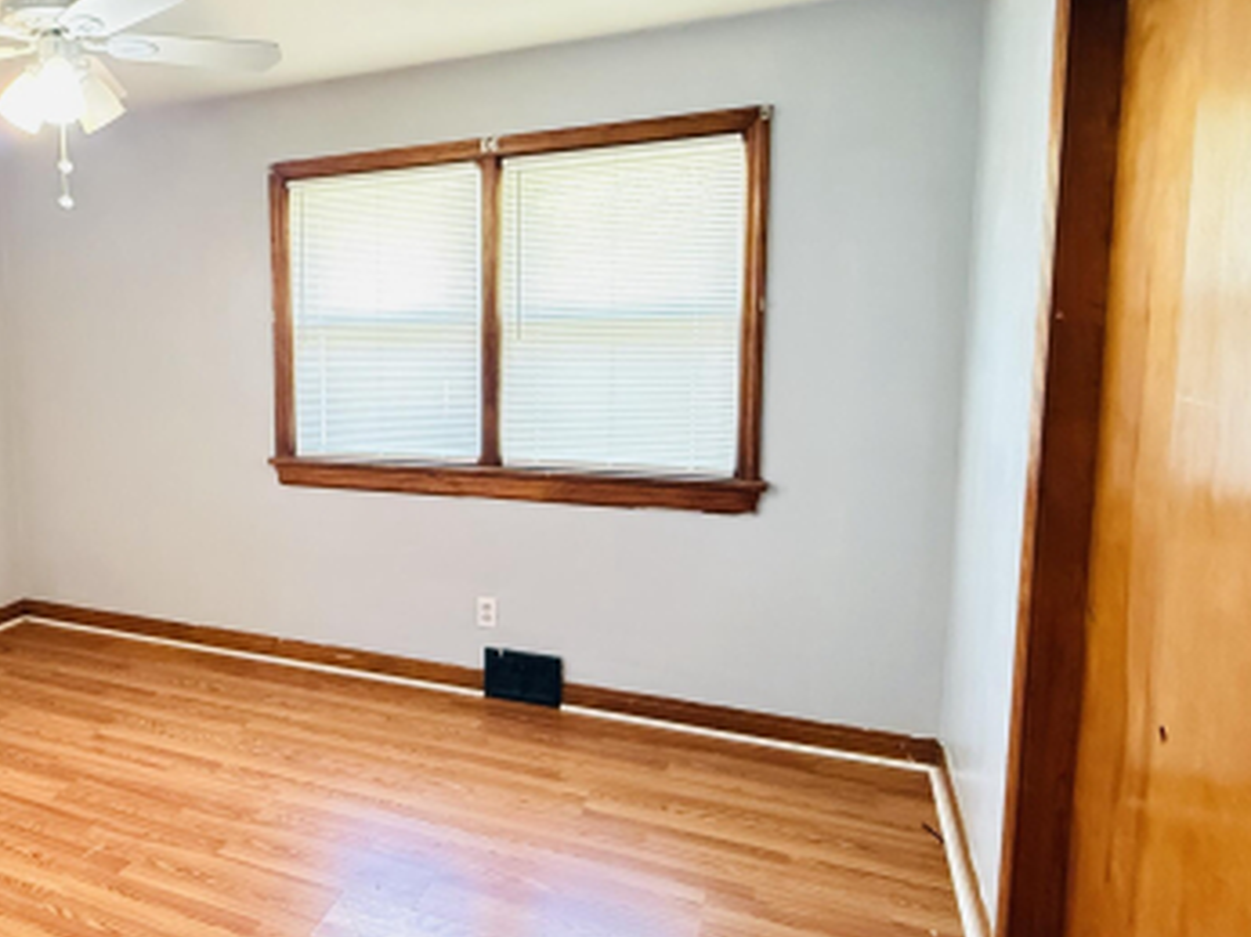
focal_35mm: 27
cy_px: 434
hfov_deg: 60.8
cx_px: 277
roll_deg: +1.4
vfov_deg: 51.3
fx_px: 975
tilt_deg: -7.0
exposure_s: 1/60
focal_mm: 2.22
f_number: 2.2
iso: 800
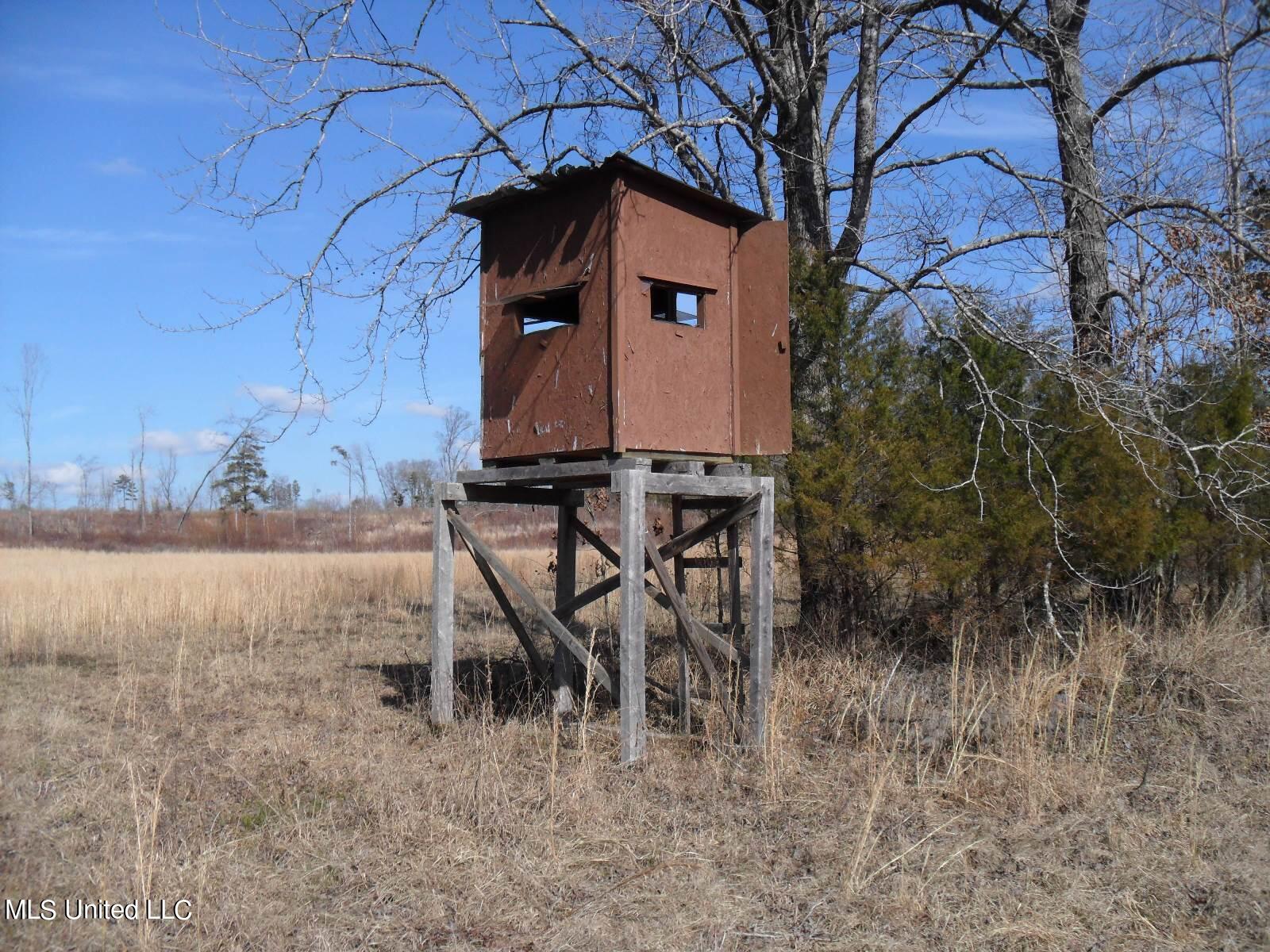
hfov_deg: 52.6
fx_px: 1284
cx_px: 635
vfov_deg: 40.7
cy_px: 476
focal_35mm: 35
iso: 80
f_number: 7.6
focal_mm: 6.3
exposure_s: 1/350
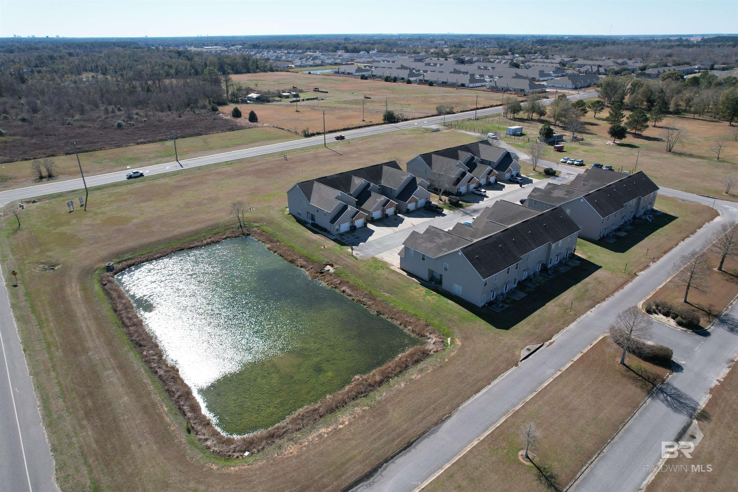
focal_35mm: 22
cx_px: 369
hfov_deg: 78.6
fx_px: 451
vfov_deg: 57.2
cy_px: 246
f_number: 2.8
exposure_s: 1/2000
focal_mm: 8.38
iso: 200
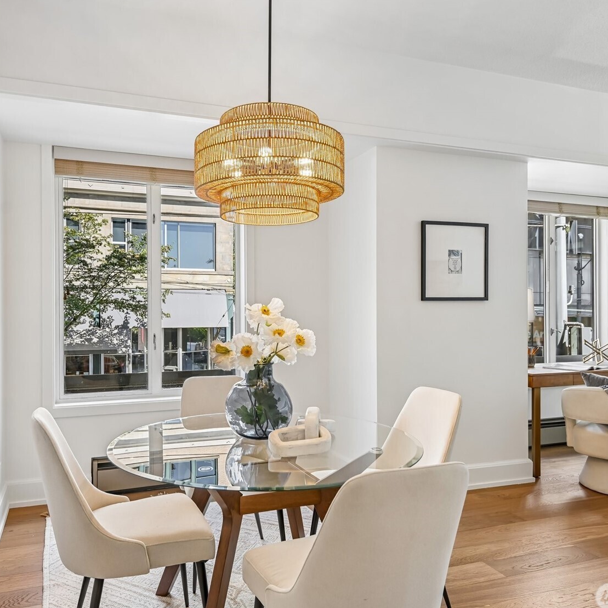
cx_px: 264
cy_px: 308
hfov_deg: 60.7
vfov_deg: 60.9
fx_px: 517
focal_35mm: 26
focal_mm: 20
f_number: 8
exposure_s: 1/100
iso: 400
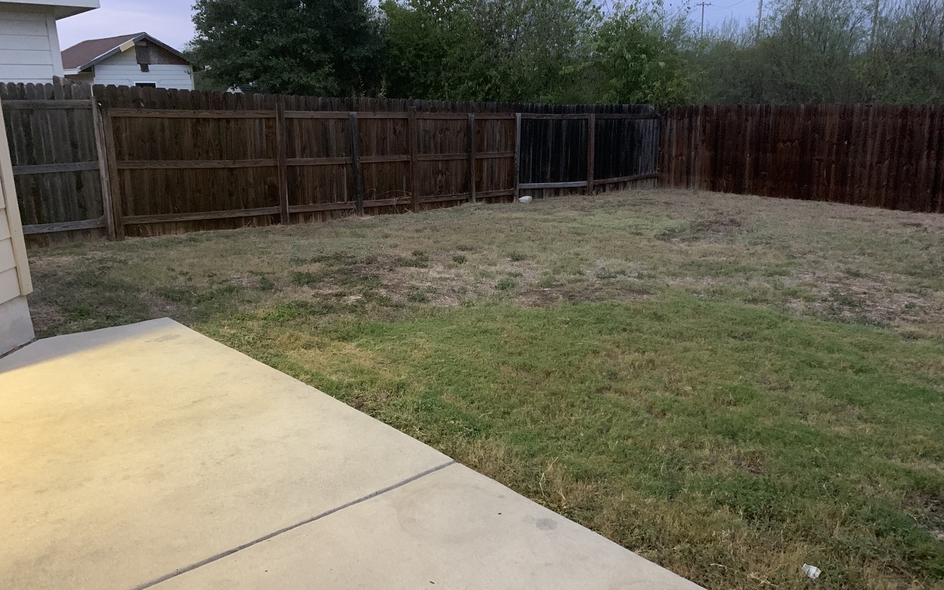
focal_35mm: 28
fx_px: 720
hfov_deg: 66.5
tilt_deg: -13.9
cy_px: 300
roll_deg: +1.5
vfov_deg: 44.6
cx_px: 465
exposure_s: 1/30
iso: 640
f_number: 1.8
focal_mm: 4.25
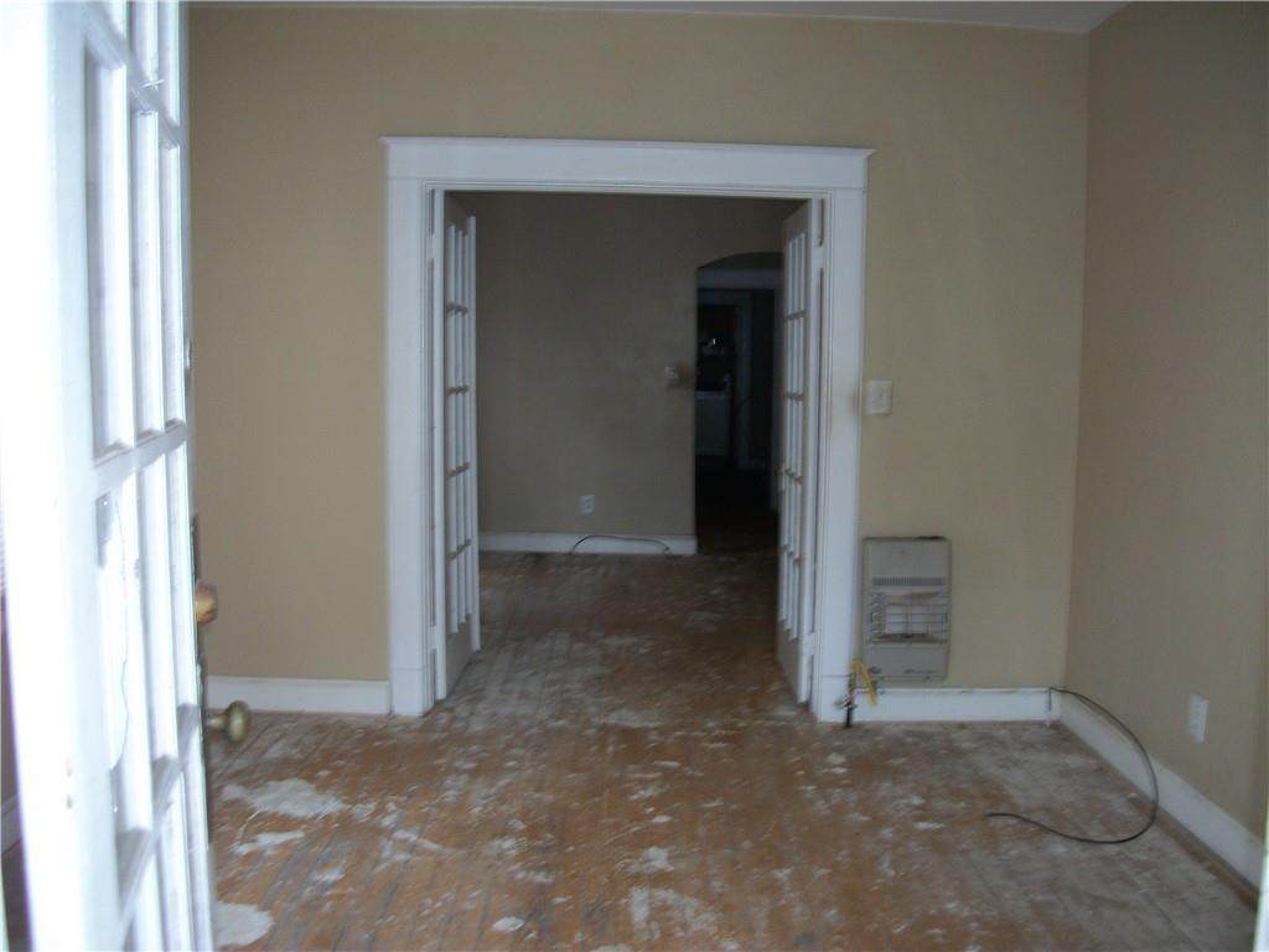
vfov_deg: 44.2
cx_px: 634
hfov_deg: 56.8
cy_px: 476
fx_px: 1173
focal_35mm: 32
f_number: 2.9
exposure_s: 1/30
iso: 80
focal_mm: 5.7
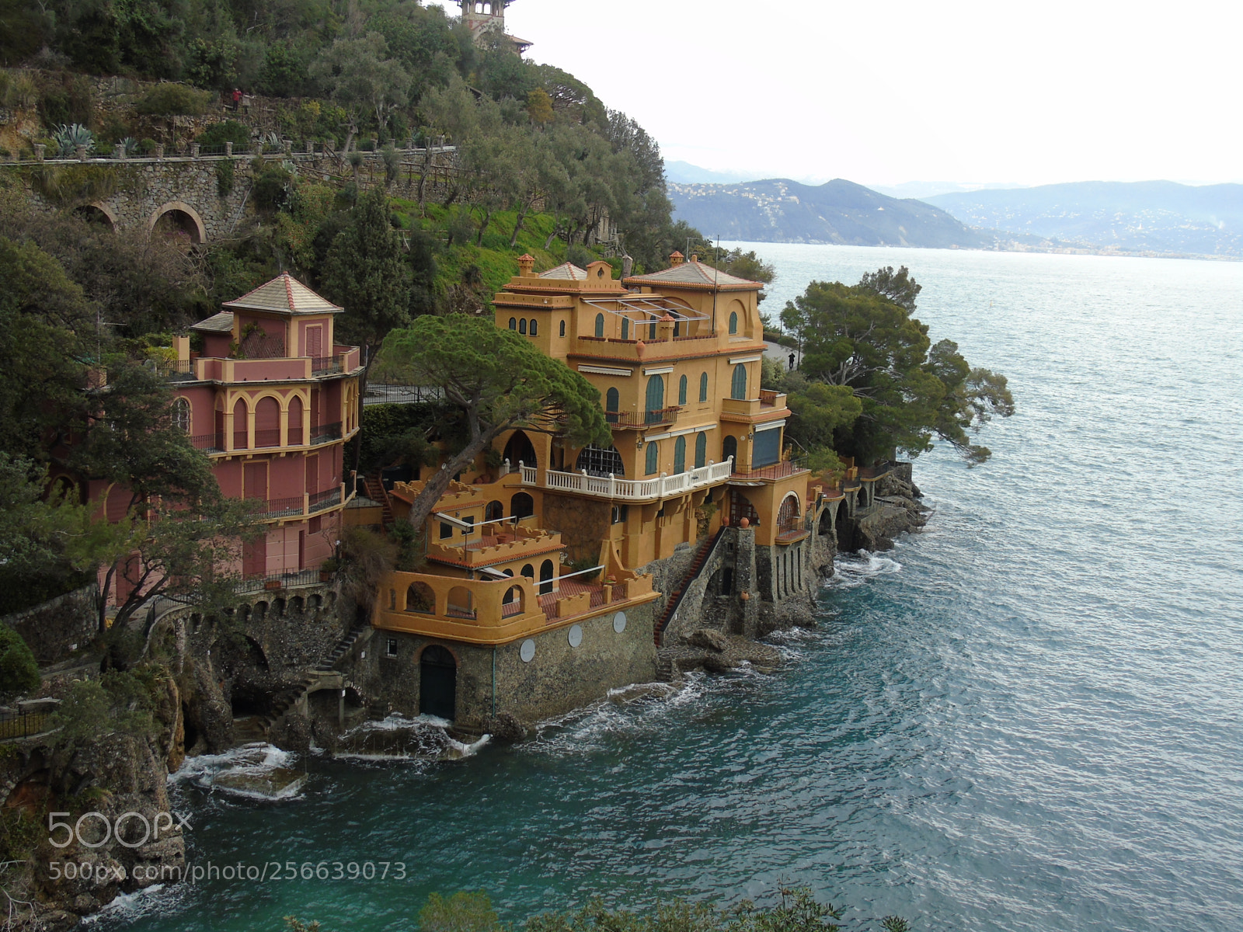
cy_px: 466
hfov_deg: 46.8
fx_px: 1436
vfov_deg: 36.0
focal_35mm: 40
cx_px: 622
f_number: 3.9
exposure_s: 1/125
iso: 80
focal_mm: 7.1
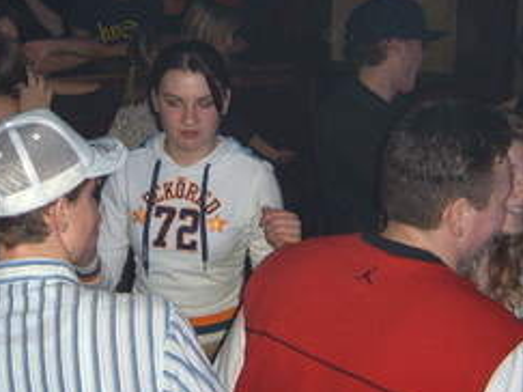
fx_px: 1027
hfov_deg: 28.2
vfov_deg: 21.3
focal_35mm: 68
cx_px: 138
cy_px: 62
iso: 100
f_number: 2.8
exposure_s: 1/30
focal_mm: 5.8
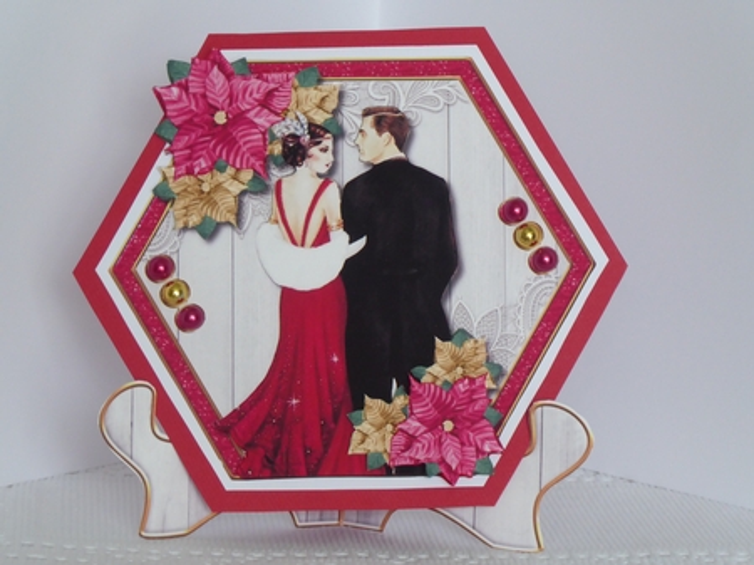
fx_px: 3657
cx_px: 377
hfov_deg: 11.8
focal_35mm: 168
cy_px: 282
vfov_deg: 8.8
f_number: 5.4
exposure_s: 1/15
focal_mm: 27.1
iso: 400
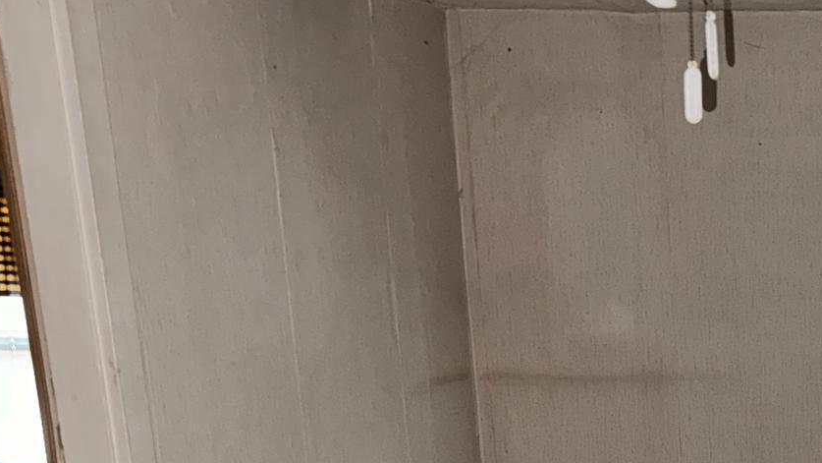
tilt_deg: -15.2
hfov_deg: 29.8
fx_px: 1395
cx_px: 882
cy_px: 628
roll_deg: -0.3
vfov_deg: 17.5
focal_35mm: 64
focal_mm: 6.86
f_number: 1.78
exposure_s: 1/5
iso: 160
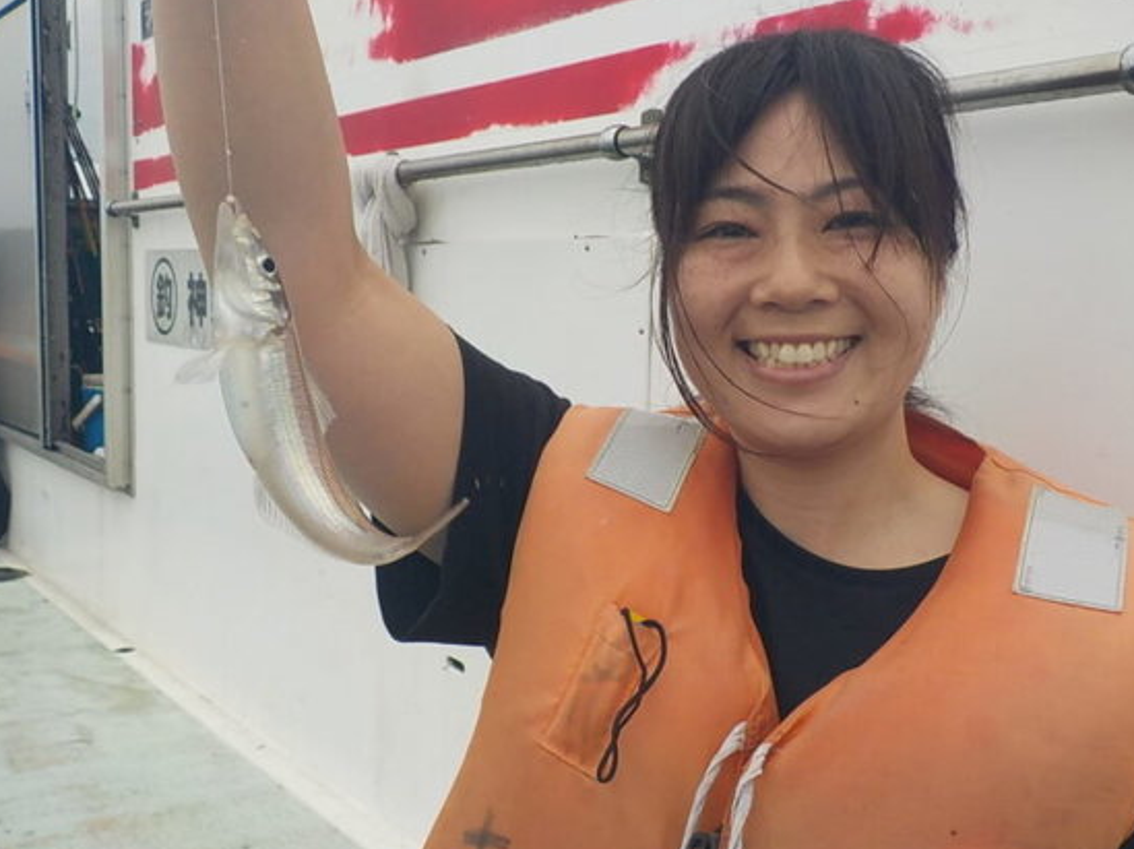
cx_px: 649
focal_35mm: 35
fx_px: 1146
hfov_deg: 52.5
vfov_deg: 40.6
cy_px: 384
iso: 125
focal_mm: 4.1
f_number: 3.3
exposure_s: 1/640
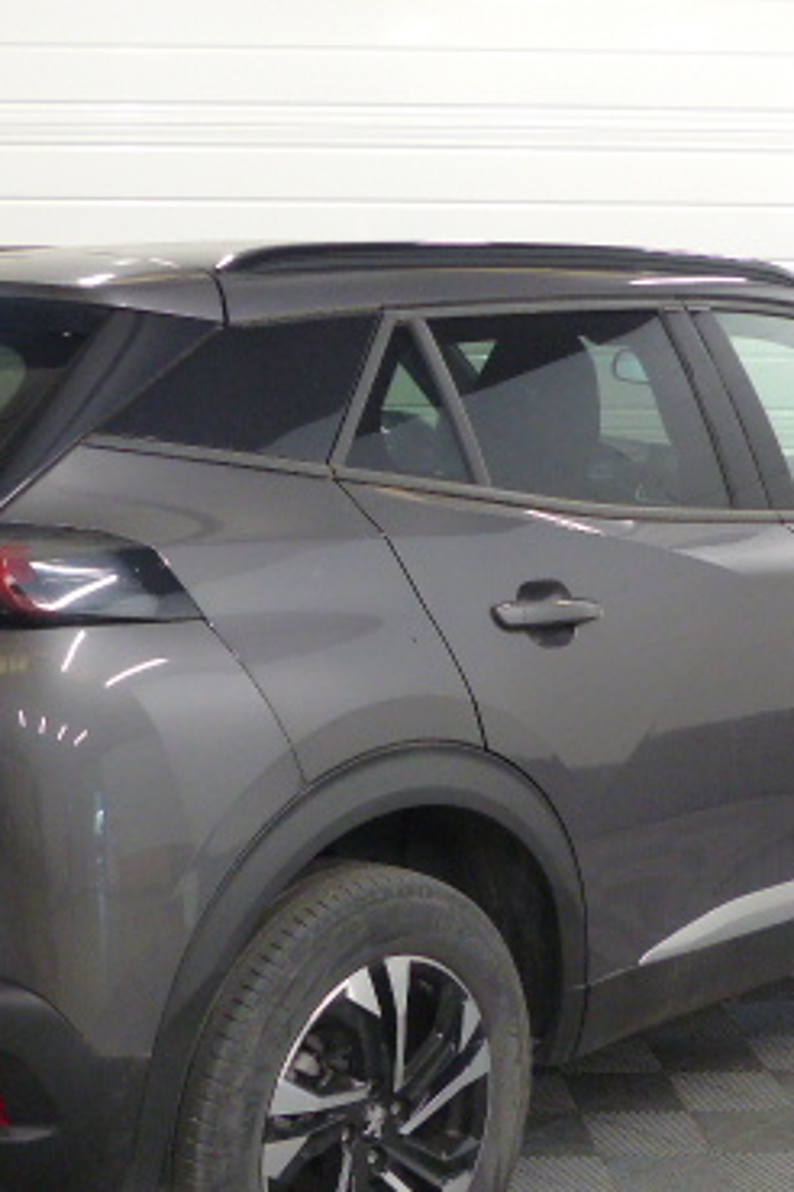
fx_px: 2150
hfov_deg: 20.9
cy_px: 649
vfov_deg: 30.9
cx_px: 326
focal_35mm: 65
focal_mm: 6.3
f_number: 2.8
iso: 400
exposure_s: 1/30
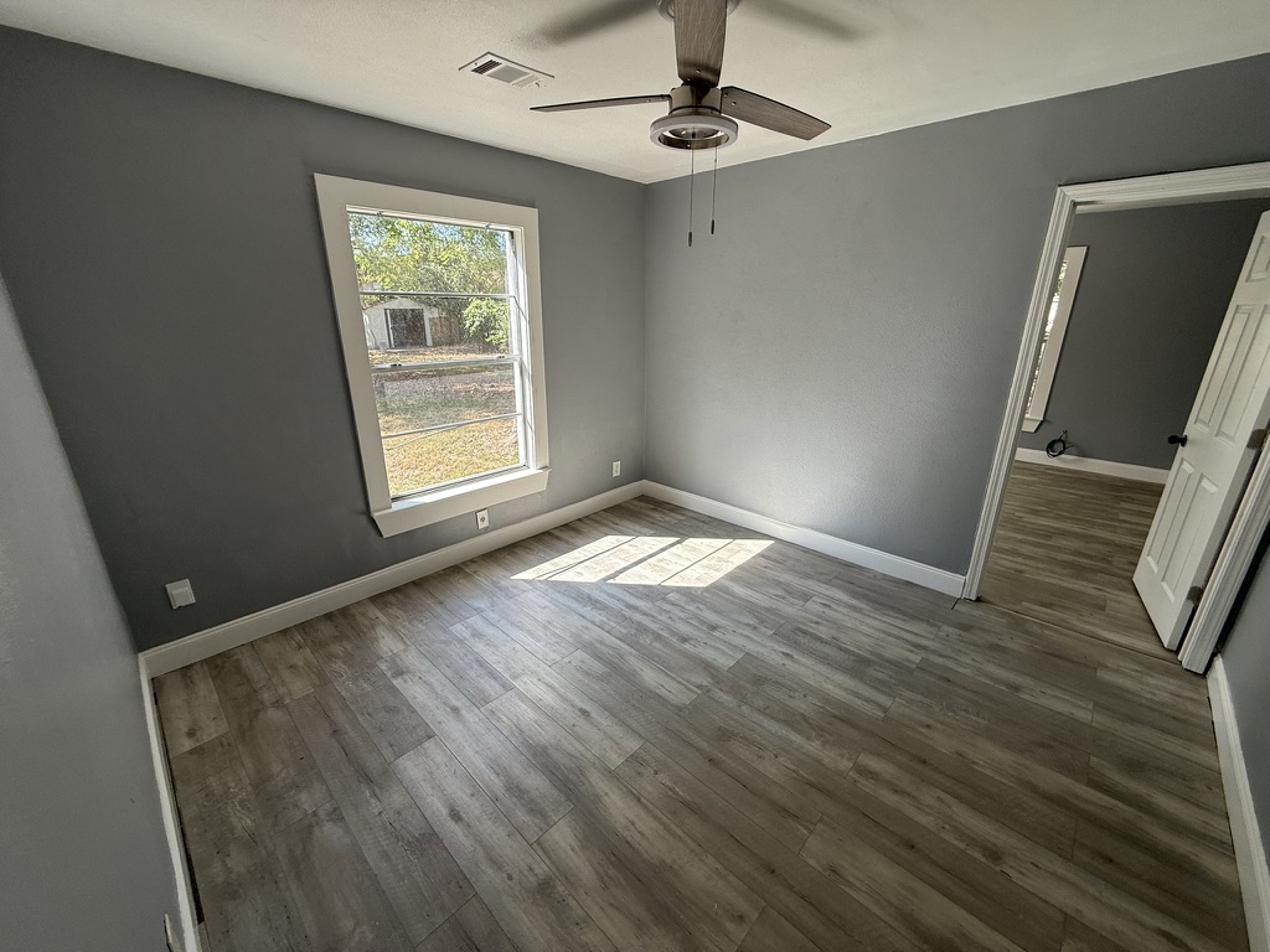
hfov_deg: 102.1
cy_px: 476
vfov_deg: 85.7
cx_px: 635
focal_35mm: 14
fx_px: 514
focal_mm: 2.22
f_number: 2.2
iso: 50
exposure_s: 1/212
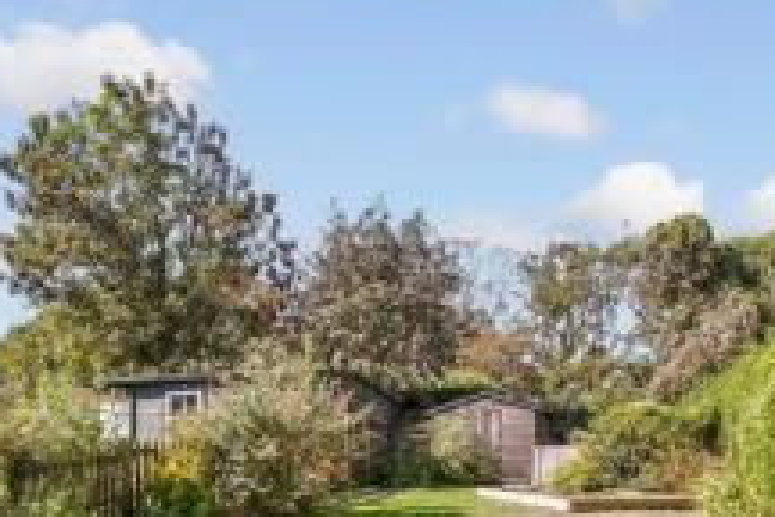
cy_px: 472
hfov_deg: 57.1
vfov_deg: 37.2
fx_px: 710
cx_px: 352
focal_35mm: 33
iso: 160
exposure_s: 1/250
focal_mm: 10
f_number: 6.3
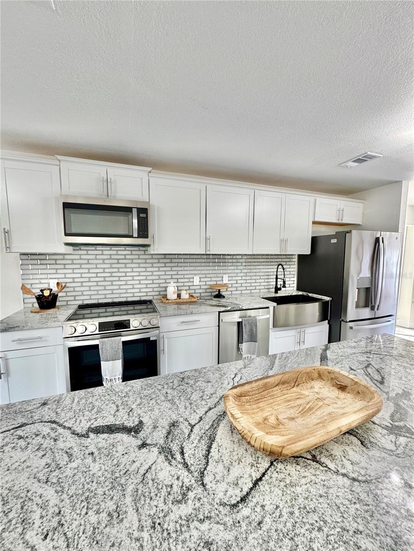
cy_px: 276
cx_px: 207
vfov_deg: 102.1
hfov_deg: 85.7
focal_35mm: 14
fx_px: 223
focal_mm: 2.22
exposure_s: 1/120
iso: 160
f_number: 2.2
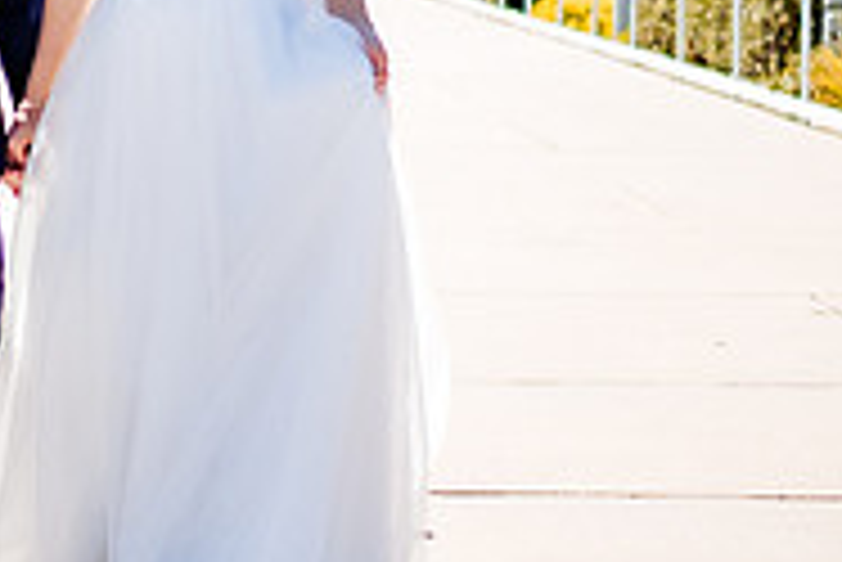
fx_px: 2739
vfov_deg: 11.6
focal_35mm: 117
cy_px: 4
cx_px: 5
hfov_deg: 17.1
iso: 200
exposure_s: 1/4000
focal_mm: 23
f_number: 1.4
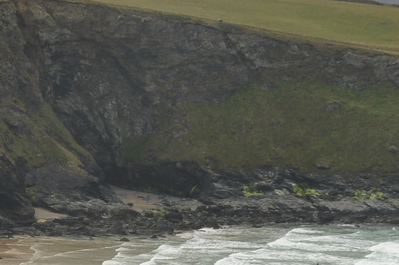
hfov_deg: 7.3
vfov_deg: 4.9
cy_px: 316
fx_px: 3112
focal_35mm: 281
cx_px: 17
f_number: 13
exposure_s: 1/250
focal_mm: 42
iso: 200
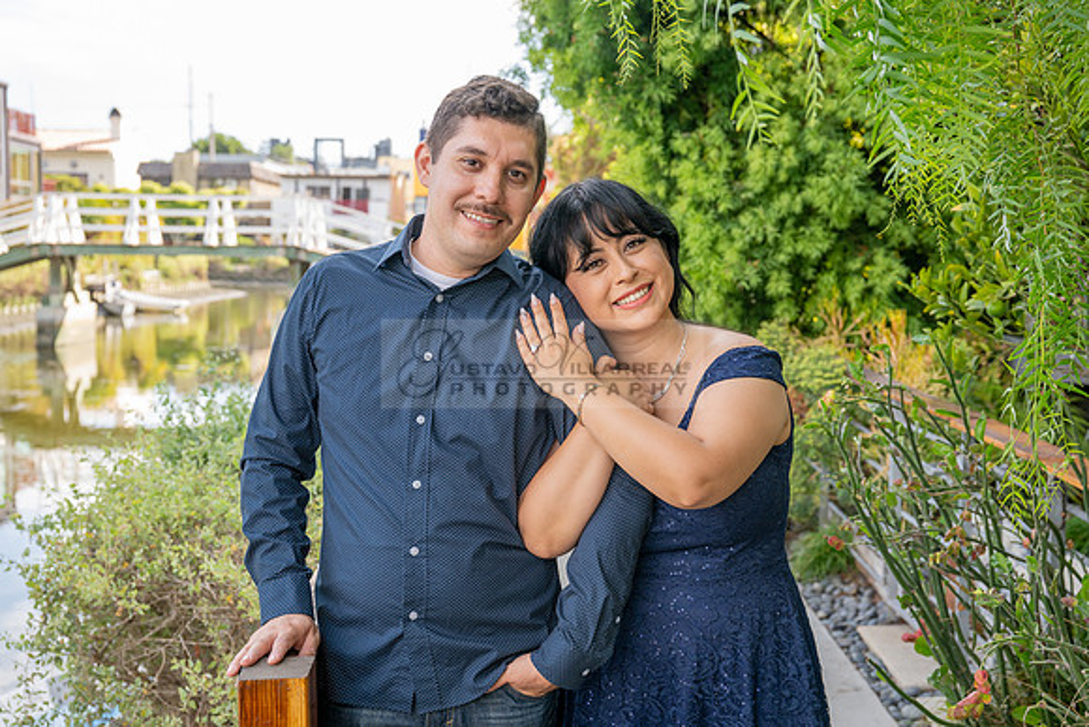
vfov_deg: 30.5
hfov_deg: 44.5
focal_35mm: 44
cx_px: 544
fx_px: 1331
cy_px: 364
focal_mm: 44
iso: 200
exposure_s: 1/200
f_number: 5
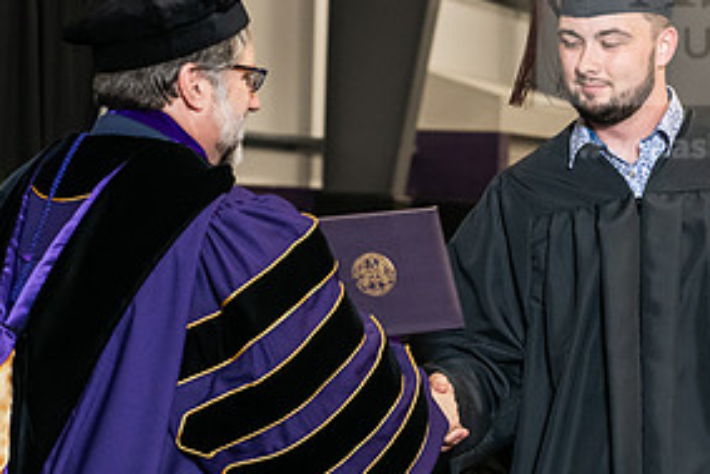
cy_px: 199
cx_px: 462
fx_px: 2506
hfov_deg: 16.1
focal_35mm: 127
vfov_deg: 10.8
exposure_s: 1/200
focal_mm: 62
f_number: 5
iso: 2500
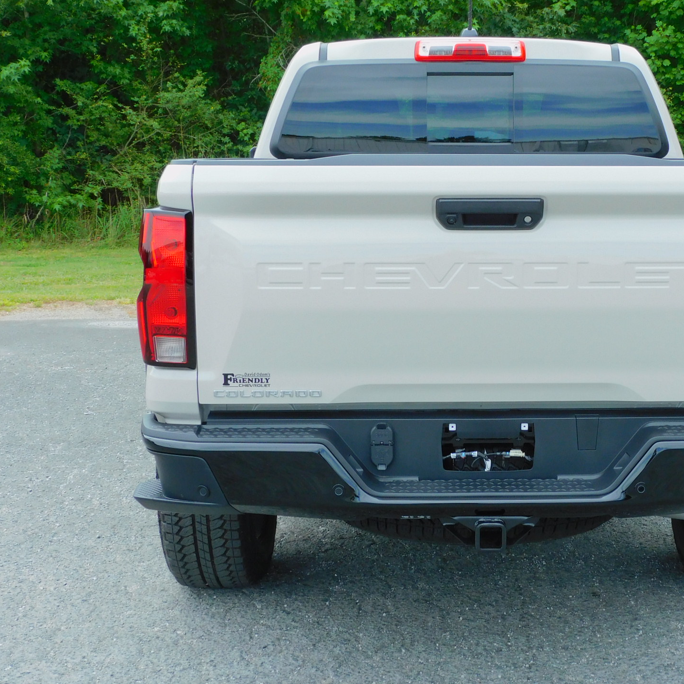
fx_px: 1252
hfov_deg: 30.2
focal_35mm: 56
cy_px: 299
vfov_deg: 30.5
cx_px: 486
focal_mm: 7.2
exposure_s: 1/320
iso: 125
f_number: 3.8
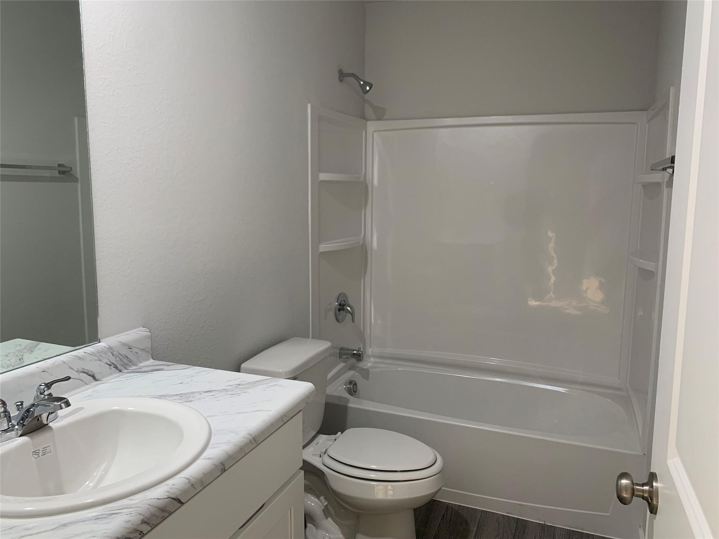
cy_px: 270
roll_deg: -1.7
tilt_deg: -6.7
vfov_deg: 53.1
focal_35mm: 26
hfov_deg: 67.3
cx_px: 360
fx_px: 540
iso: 100
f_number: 1.8
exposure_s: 1/60
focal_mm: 4.25
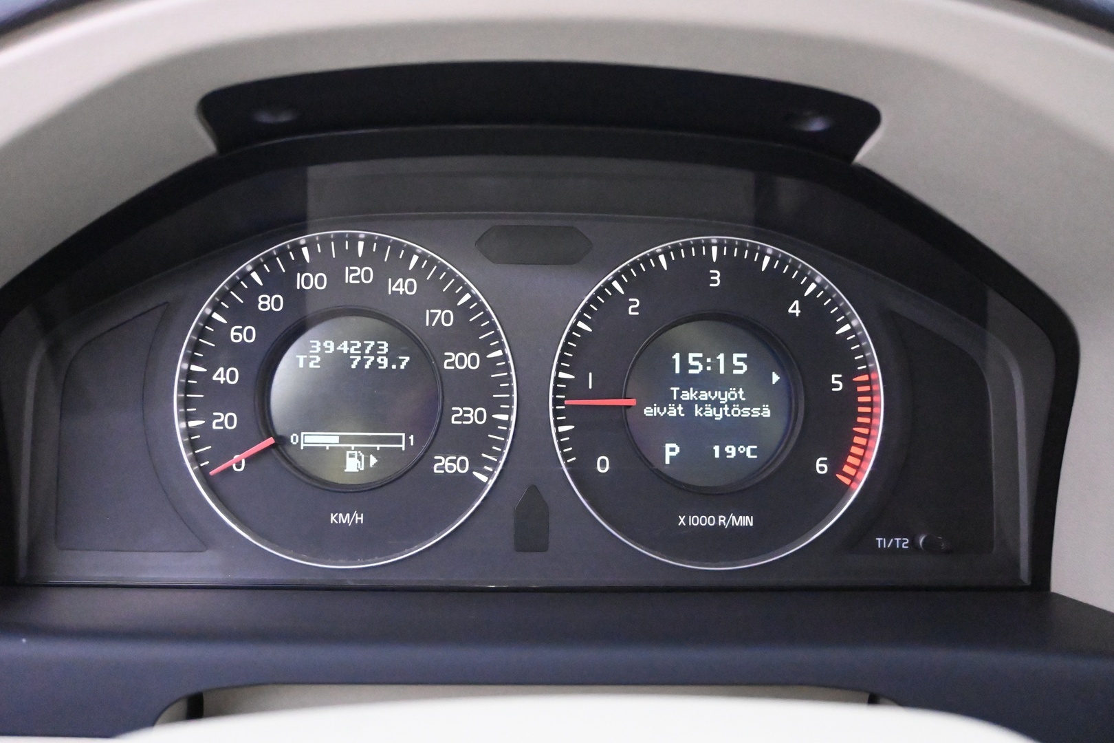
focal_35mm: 37
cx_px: 557
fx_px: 1137
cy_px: 372
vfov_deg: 36.2
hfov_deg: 52.2
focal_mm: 24.5
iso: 14400
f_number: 4.2
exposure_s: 1/40
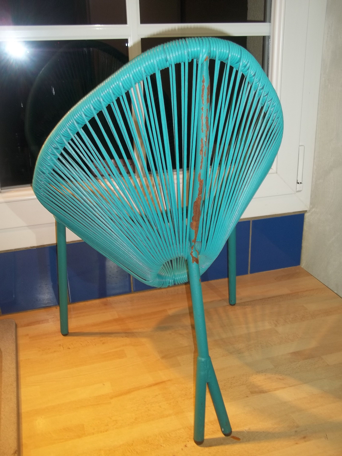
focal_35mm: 36
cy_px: 228
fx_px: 474
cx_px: 171
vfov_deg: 51.4
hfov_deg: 39.7
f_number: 3.1
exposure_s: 1/30
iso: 64
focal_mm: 6.5
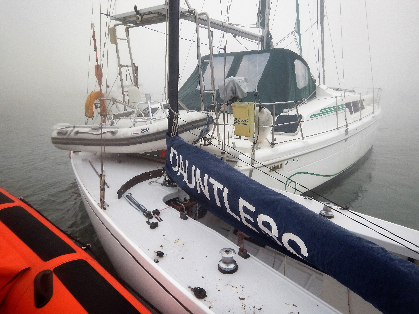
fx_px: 291
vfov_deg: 56.8
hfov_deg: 71.6
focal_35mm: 24
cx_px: 210
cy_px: 157
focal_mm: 4.3
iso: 125
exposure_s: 1/250
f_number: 2.8
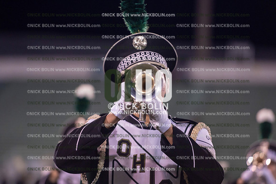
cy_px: 92
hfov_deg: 10.3
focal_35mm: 200
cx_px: 138
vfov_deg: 6.9
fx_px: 1534
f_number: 2.8
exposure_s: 1/1250
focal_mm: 200
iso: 2500
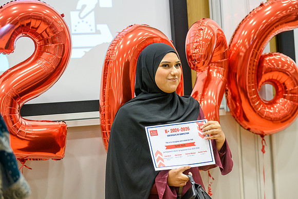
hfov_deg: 19.6
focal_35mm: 104
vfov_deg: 13.2
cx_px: 149
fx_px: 862
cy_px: 100
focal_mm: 95
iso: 6400
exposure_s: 1/500
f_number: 2.8
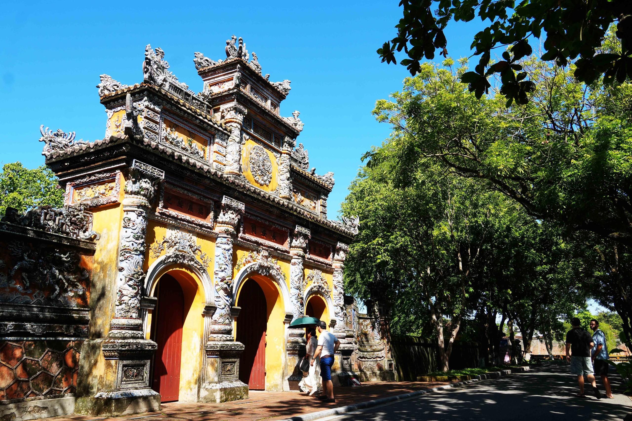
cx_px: 316
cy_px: 210
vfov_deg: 43.6
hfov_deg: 61.9
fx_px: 527
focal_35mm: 30
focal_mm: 20
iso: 100
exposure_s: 1/125
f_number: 9
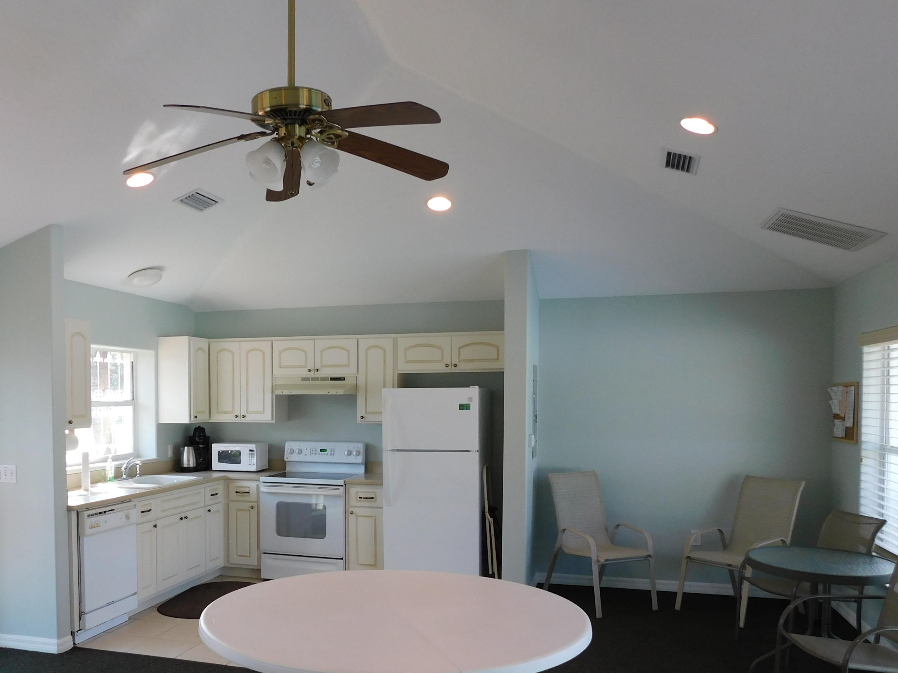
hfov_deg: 57.8
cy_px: 435
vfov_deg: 44.9
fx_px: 804
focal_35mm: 31
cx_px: 349
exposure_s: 1/30
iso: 125
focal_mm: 4
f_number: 3
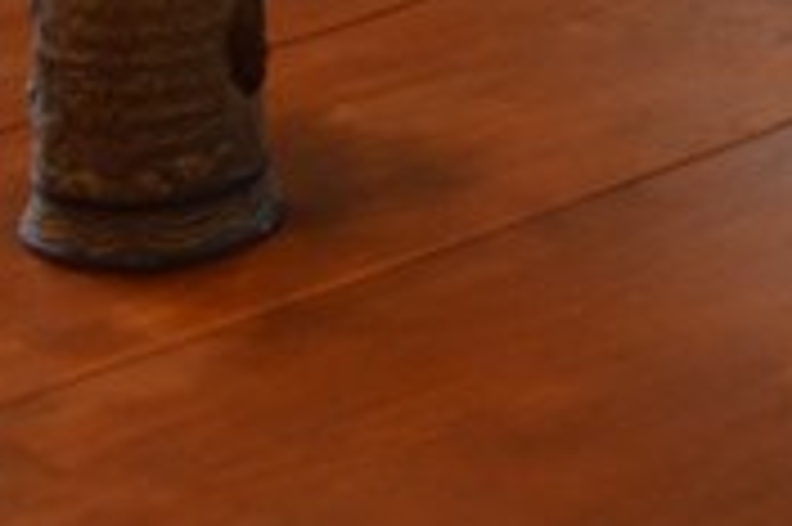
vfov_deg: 7.5
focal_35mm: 167
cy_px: -827
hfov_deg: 11.5
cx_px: 1406
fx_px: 3671
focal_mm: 18
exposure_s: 1/60
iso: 400
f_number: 4
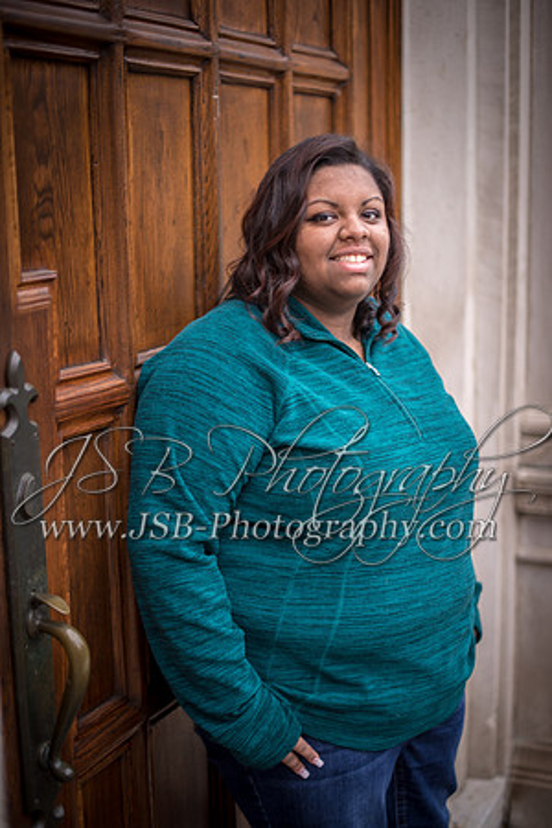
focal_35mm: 50
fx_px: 1150
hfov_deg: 27.0
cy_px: 414
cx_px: 276
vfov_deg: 39.6
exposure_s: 1/40
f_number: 1.4
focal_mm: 50
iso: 200
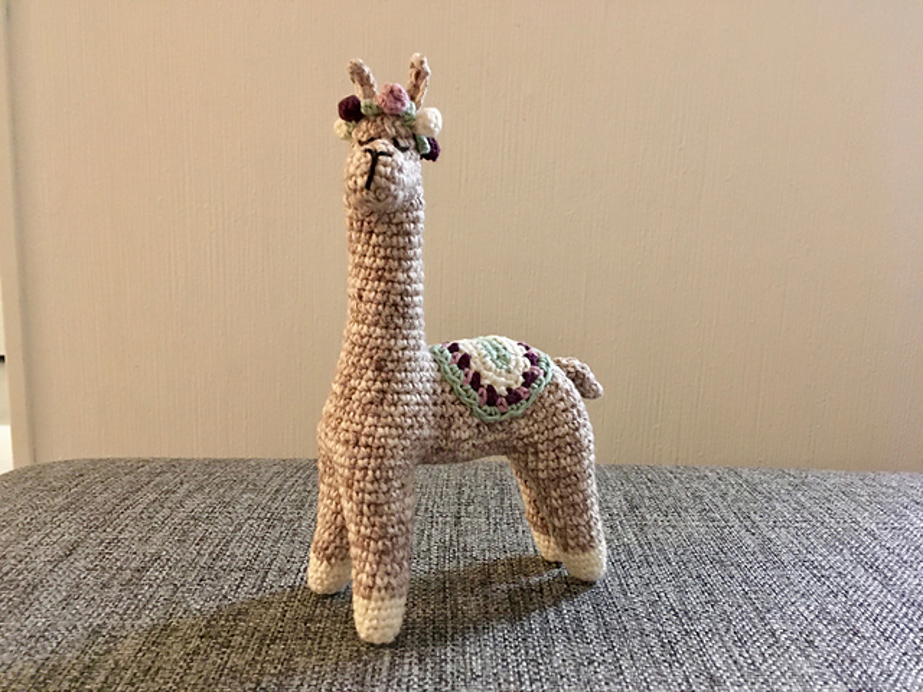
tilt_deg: -11.1
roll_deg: -1.4
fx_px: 773
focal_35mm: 29
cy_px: 346
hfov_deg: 61.7
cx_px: 462
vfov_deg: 48.2
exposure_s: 1/17
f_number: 2.2
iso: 500
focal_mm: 4.15
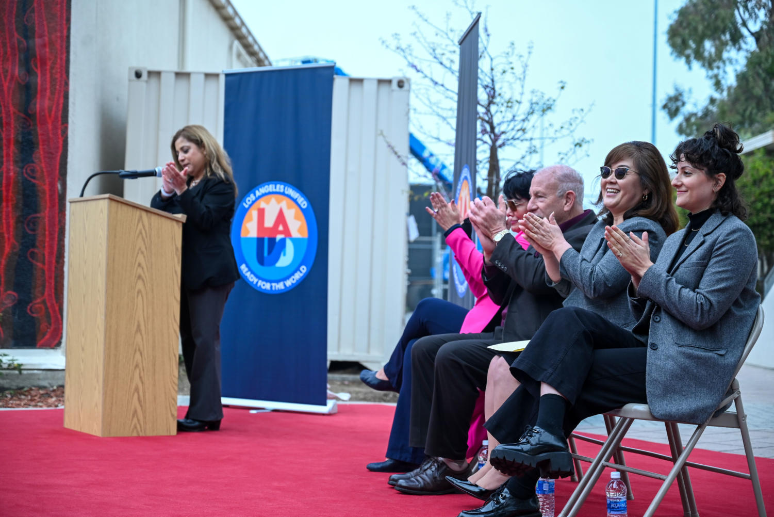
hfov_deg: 28.8
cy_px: 258
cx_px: 387
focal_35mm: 70
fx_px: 1505
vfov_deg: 19.5
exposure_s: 1/1250
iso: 500
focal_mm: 70
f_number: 4
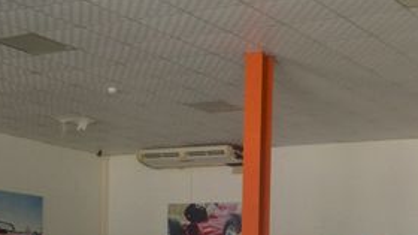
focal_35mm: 79
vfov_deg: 14.6
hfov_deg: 25.9
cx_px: 385
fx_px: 875
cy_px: 311
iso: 400
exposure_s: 1/80
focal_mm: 22
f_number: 4.5
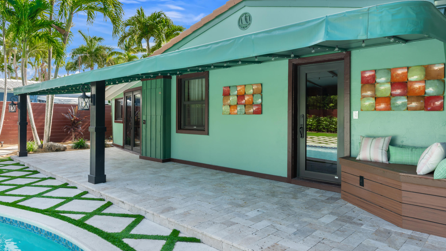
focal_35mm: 25
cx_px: 214
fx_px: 296
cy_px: 118
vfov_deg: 46.0
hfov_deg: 74.0
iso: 500
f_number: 11
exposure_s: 1/30
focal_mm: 21
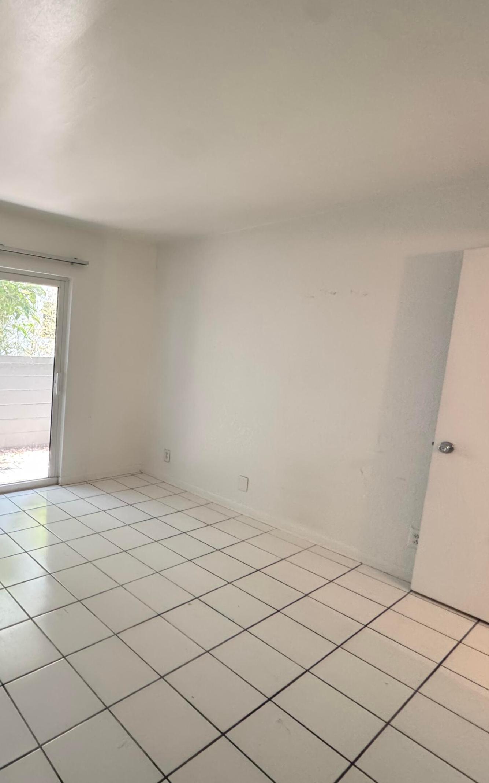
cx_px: 59
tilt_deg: -6.2
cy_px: 388
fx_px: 426
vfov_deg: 85.1
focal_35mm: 20
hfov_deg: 53.1
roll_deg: -2.9
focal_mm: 2.22
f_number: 2.2
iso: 500
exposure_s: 1/60
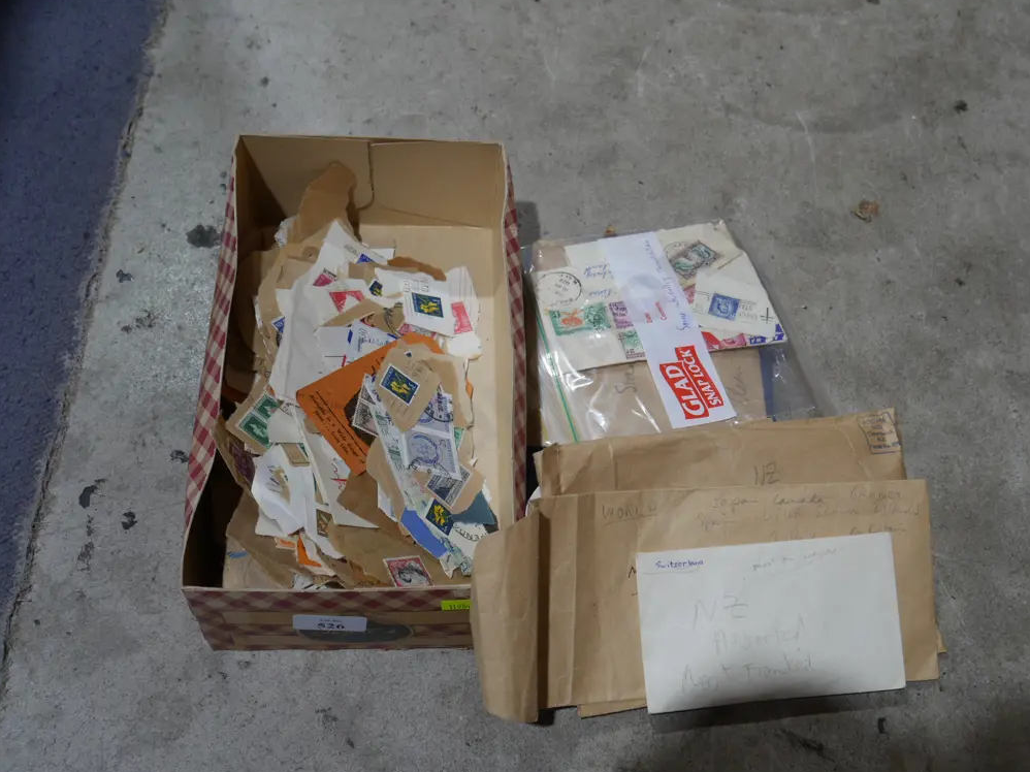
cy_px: 390
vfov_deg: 36.8
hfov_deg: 47.9
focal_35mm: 39
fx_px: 1160
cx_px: 519
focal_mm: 19
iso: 200
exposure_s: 1/80
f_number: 4.1
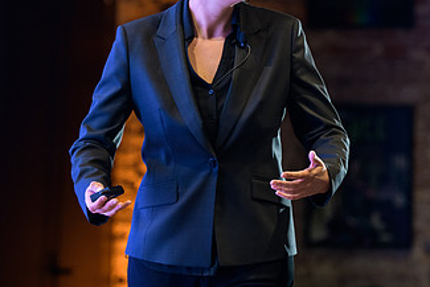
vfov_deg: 5.5
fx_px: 2987
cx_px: 233
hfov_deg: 8.2
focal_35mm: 250
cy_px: 36
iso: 1600
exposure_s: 1/125
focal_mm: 140
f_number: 3.2
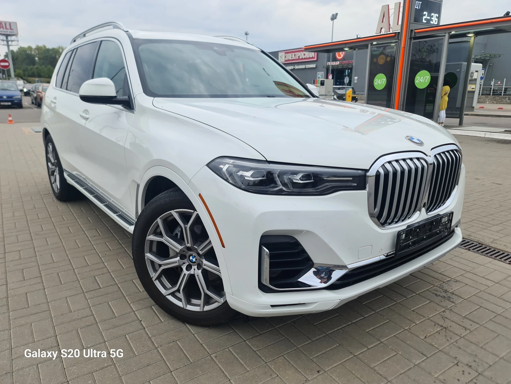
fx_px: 369
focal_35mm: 25
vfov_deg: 54.9
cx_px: 256
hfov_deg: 69.4
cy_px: 192
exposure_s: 1/174
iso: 50
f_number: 1.8
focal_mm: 7
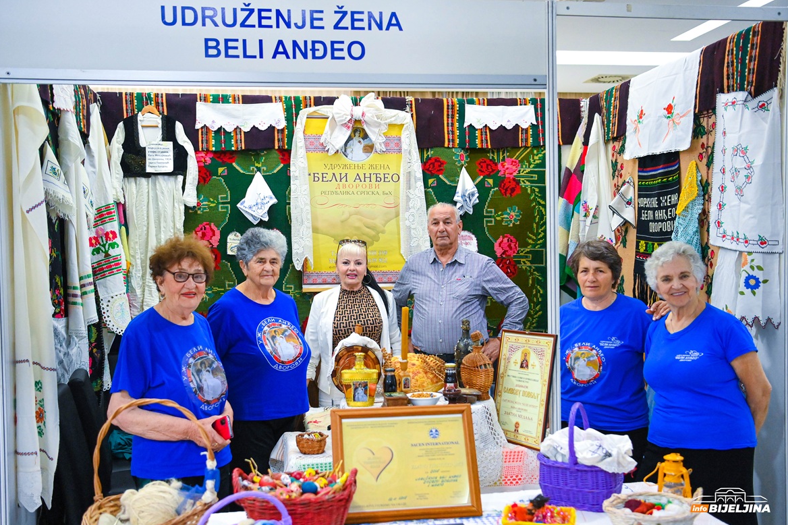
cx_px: 391
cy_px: 269
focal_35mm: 37
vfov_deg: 35.9
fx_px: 810
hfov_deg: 51.9
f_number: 2.8
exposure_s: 1/320
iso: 4000
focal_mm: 36
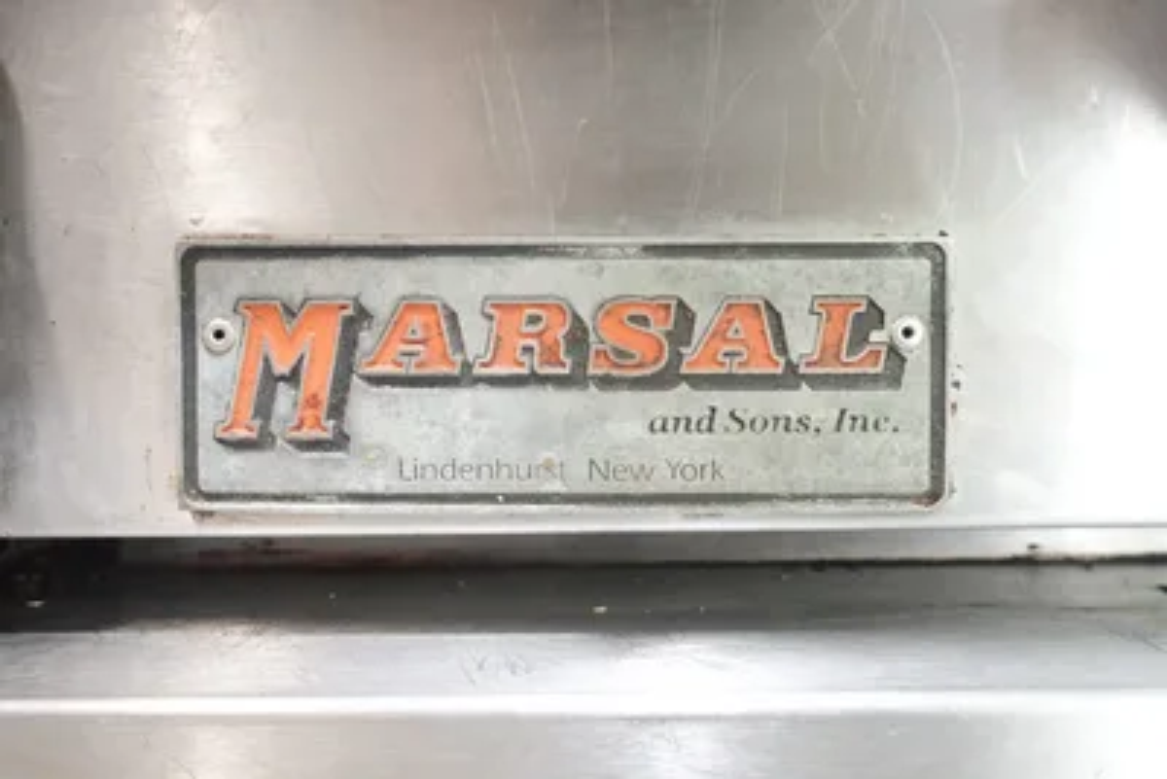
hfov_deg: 58.7
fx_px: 1038
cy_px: 390
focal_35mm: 32
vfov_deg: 41.1
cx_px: 584
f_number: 3.5
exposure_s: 1/40
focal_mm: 11.76
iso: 3200
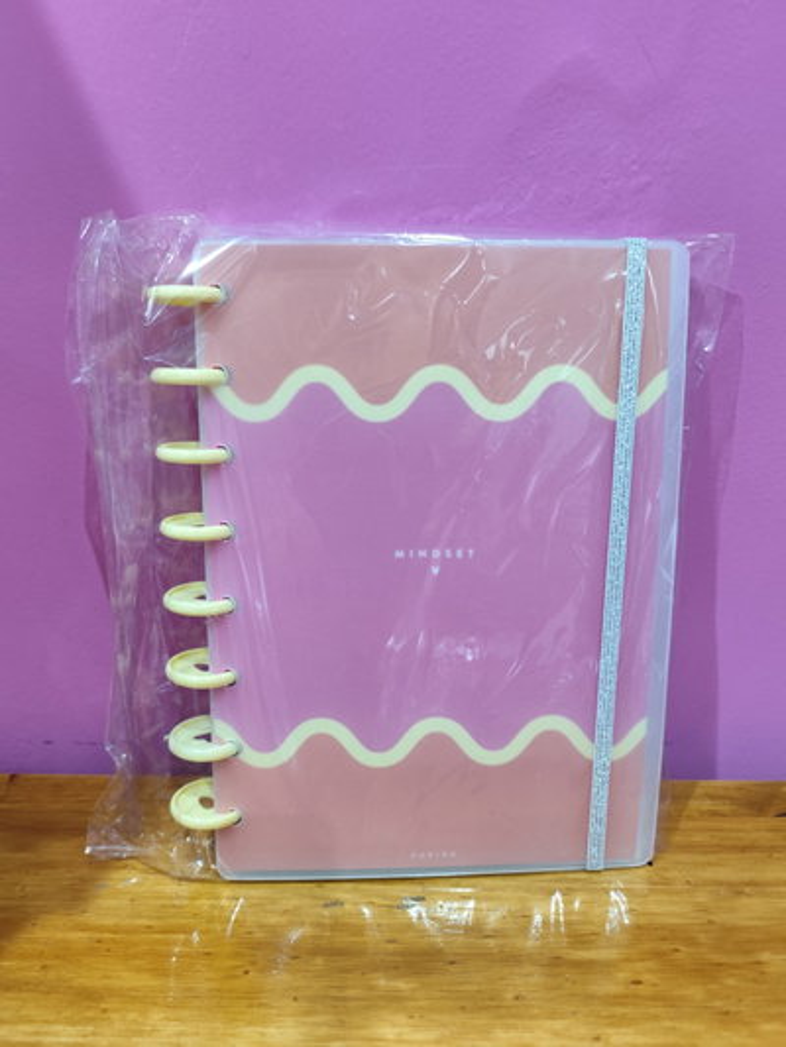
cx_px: 393
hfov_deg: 58.9
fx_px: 696
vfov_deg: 73.9
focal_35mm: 23
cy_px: 524
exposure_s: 1/50
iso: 800
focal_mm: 6.19
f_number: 1.65
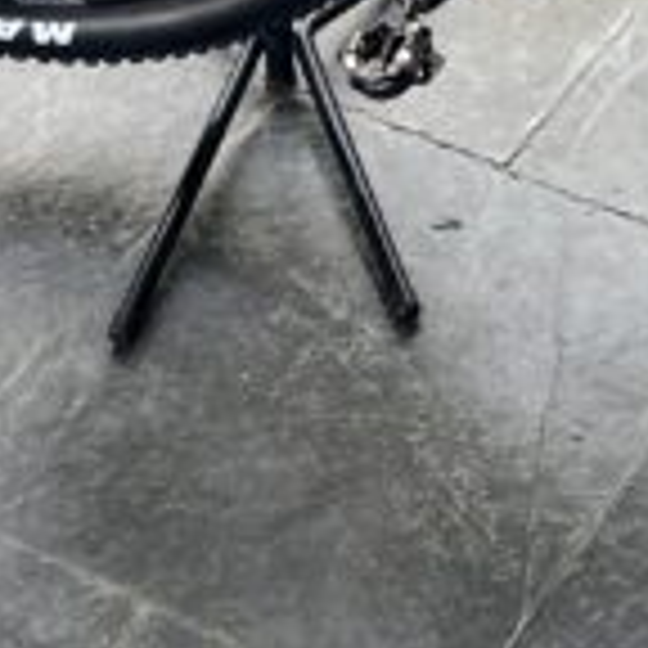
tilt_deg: -33.8
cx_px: 814
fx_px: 2436
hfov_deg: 14.6
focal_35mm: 115
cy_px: -364
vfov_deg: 14.1
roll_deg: -2.1
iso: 50
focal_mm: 5.1
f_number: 1.6
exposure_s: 1/304
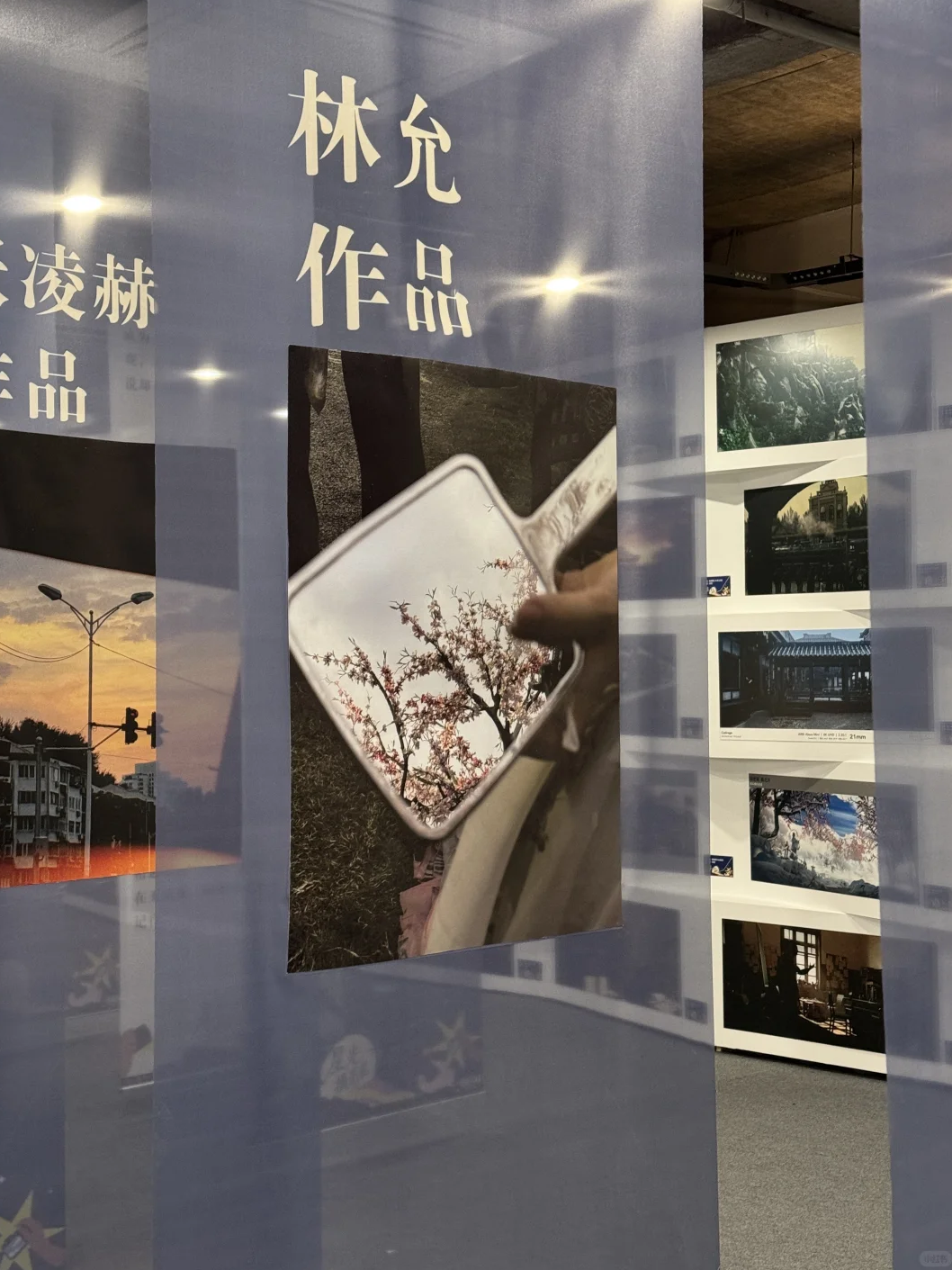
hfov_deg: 29.7
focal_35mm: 49
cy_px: 626
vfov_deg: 38.9
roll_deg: +1.0
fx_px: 1797
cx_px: 474
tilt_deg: +0.5
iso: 400
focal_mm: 6.76
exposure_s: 1/33
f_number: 1.78
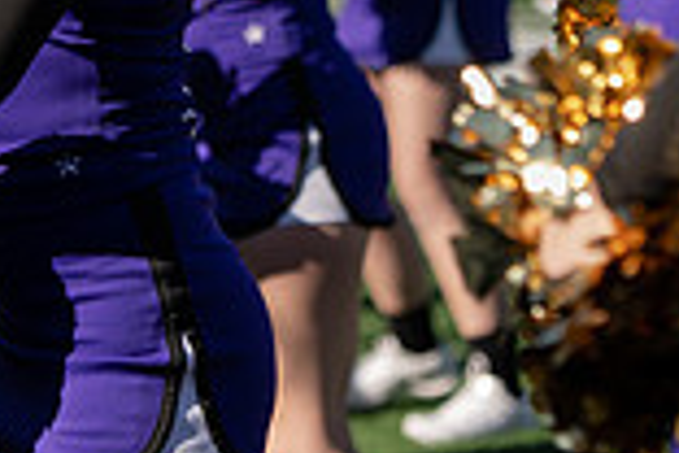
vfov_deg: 3.4
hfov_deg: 5.1
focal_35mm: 408
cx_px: 165
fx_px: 7695
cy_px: -277
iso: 125
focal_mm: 110
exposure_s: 1/1250
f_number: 3.5
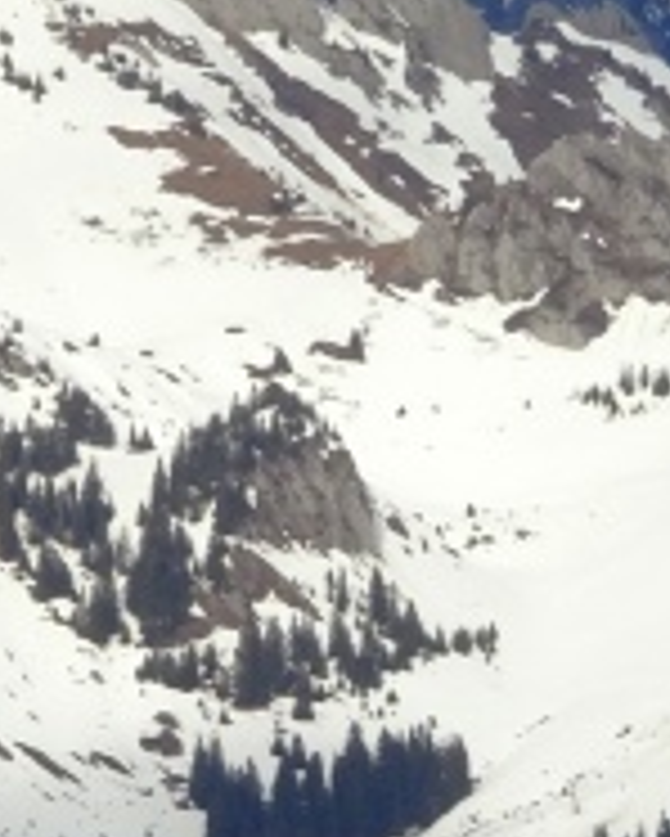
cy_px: 482
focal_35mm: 792
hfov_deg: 2.0
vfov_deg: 2.4
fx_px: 19615
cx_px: 441
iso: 80
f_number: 5.6
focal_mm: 32.24
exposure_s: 1/400
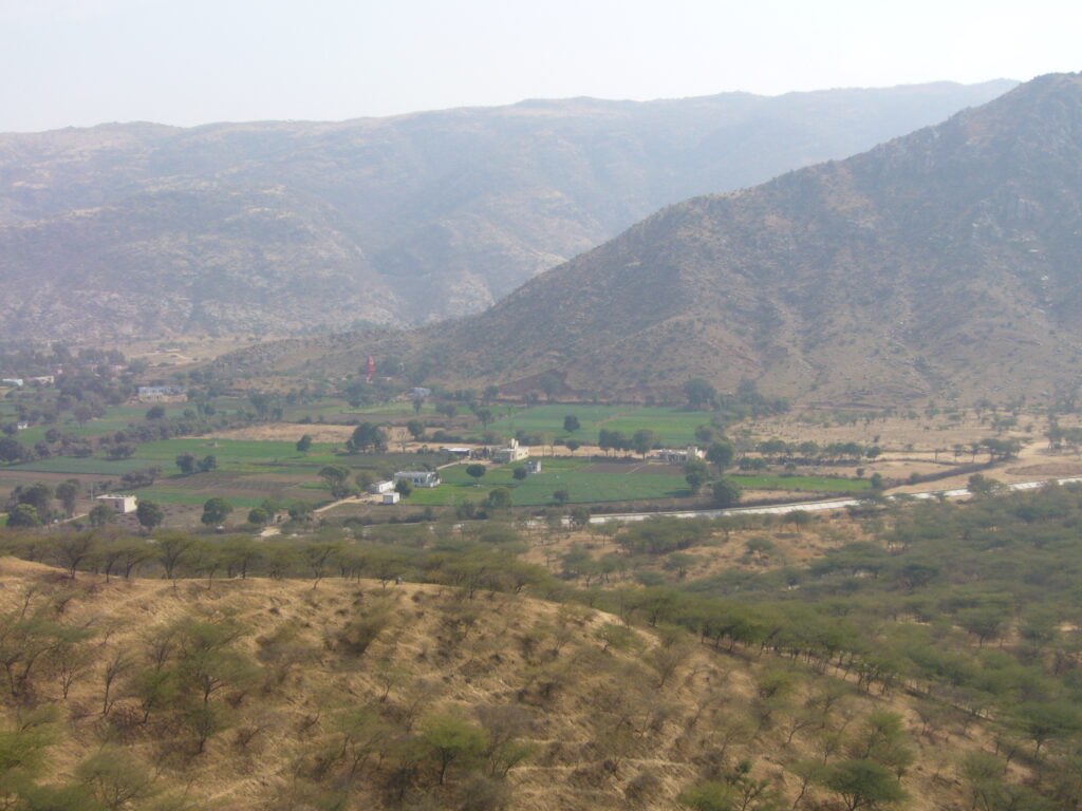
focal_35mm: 50
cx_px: 541
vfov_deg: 29.1
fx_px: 1563
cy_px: 406
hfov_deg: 38.2
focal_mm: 8.3
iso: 80
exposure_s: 1/400
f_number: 6.7
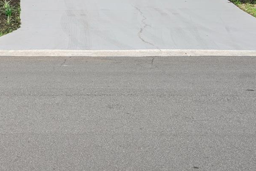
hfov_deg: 20.9
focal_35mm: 93
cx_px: -23
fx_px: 661
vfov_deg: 14.1
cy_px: -49
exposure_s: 1/500
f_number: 9
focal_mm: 35
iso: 400
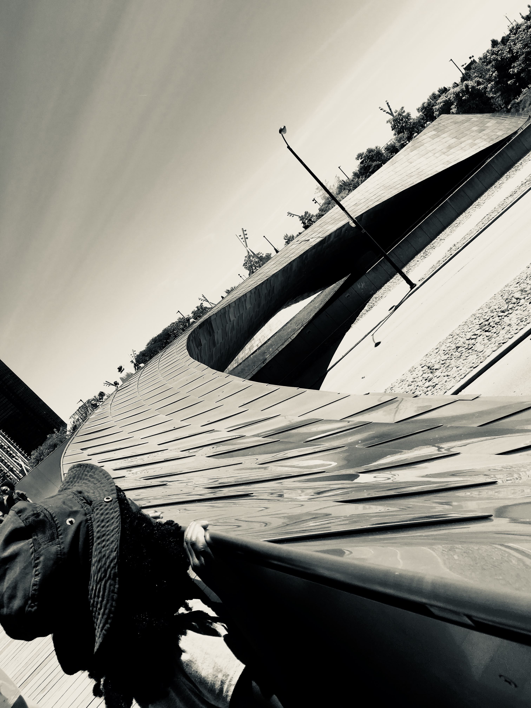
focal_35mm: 29
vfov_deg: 61.7
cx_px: 266
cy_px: 354
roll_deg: +43.5
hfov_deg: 48.2
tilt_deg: -5.3
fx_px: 593
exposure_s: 1/1603
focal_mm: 4.15
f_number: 2.2
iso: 25
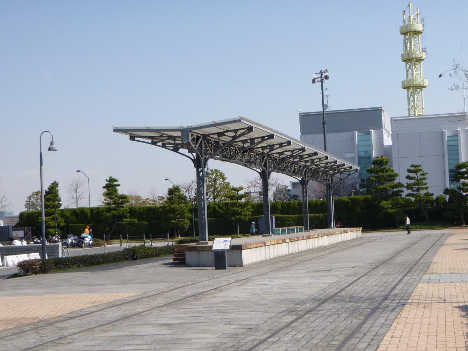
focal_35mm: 50
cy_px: 176
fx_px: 676
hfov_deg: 38.2
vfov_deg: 29.1
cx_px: 234
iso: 100
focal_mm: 9
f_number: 4.9
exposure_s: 1/400
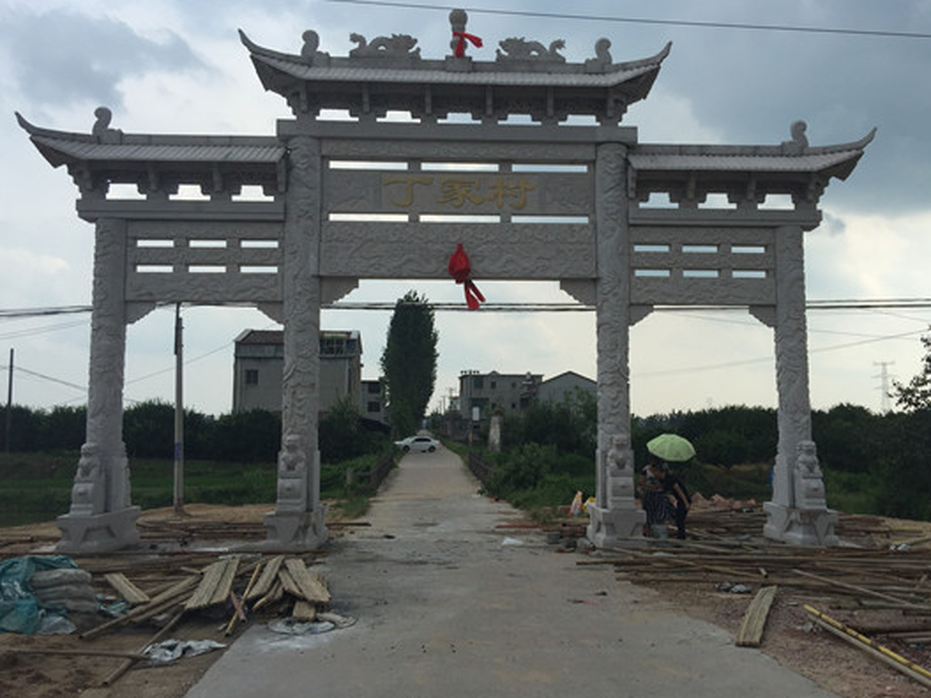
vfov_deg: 42.9
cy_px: 359
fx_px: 887
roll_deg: -2.0
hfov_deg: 55.3
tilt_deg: +4.2
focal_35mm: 33
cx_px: 511
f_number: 2.2
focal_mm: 4.15
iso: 32
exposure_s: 1/1883
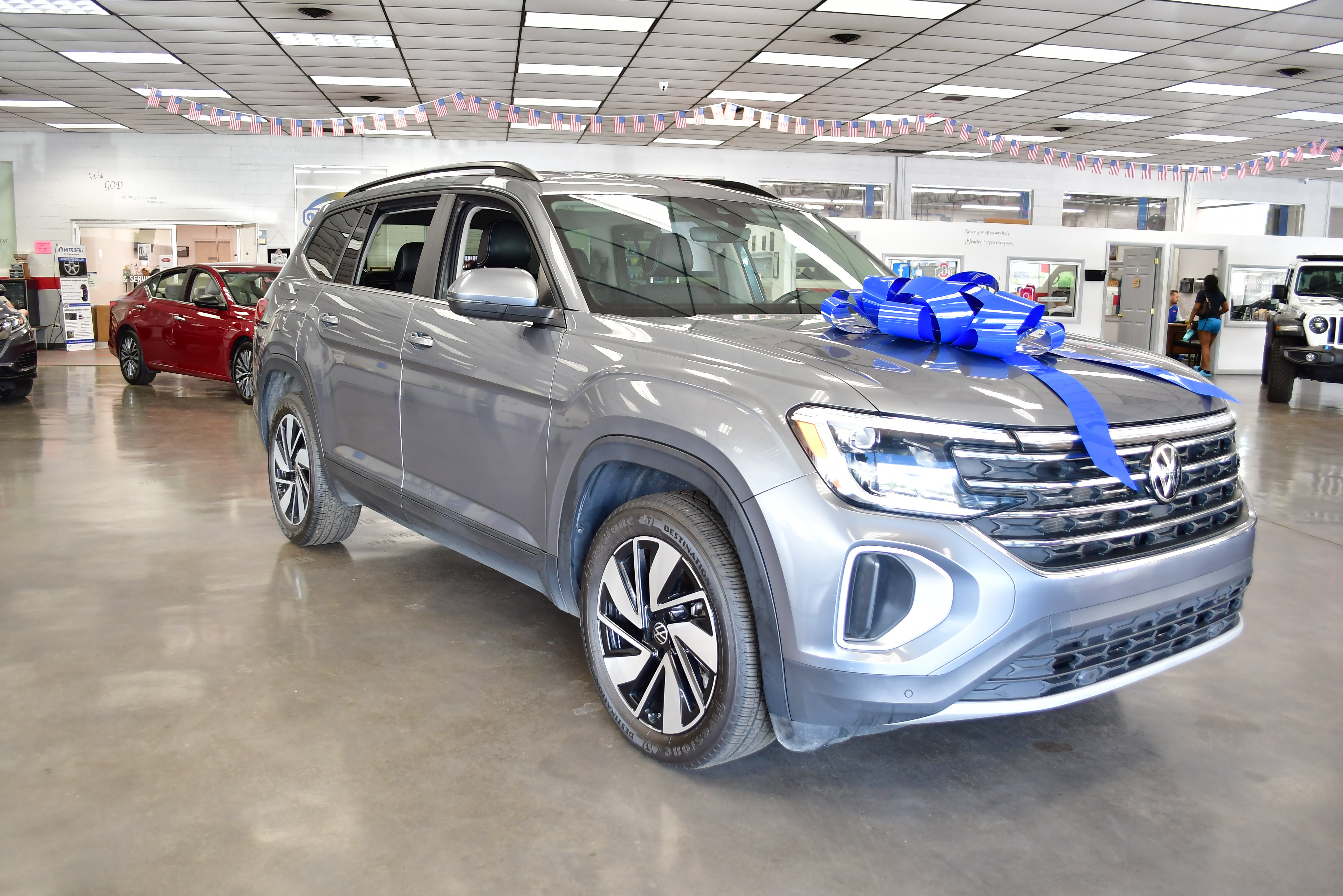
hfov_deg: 61.9
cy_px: 448
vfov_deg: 43.6
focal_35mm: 30
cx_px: 672
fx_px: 1119
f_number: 4
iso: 450
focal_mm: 20
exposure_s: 1/40
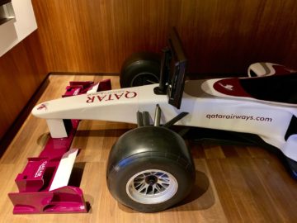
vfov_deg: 53.1
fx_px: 223
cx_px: 148
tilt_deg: -33.4
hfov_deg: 67.3
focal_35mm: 26
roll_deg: -1.3
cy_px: 112
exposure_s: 1/25
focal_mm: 4.25
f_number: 1.8
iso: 640
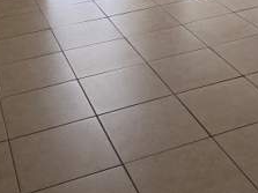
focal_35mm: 69
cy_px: -34
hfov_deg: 28.0
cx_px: 170
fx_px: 514
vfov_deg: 20.1
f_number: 1.78
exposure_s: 1/83
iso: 200
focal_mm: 6.76
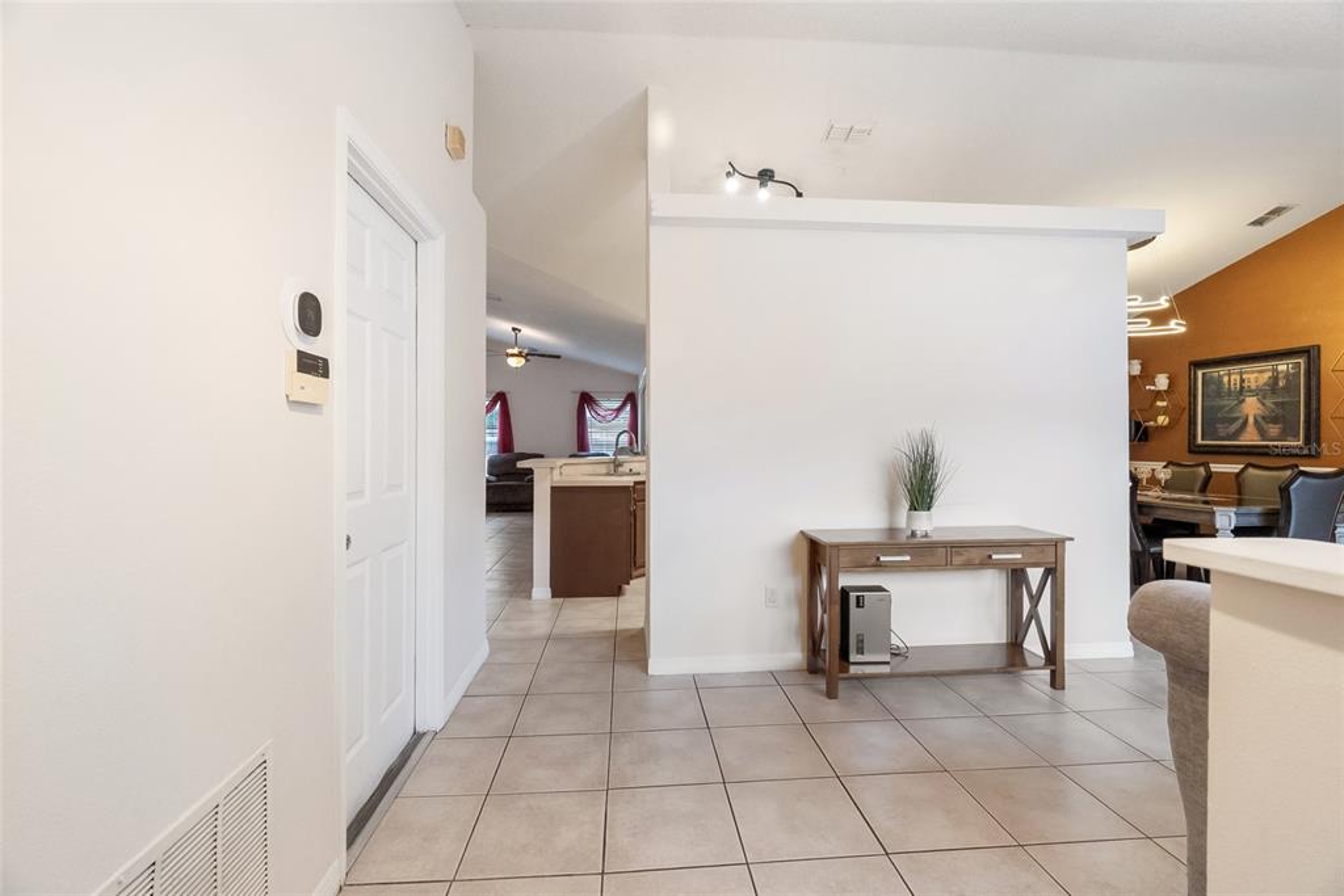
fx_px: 597
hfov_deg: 96.7
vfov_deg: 73.8
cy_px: 448
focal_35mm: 16
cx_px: 672
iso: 8000
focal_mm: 16
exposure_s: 1/30
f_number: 9
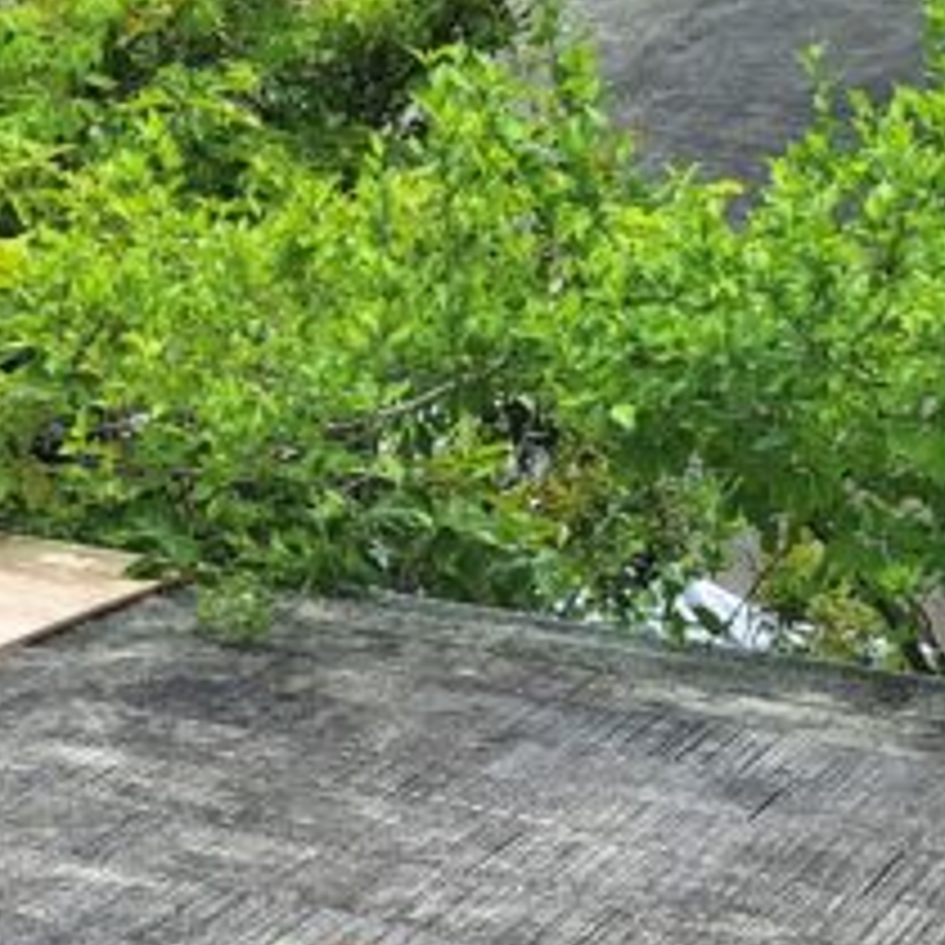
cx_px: -90
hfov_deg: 17.0
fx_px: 3058
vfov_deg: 17.4
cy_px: 765
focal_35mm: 99
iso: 40
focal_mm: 5.54
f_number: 1.8
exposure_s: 1/3300
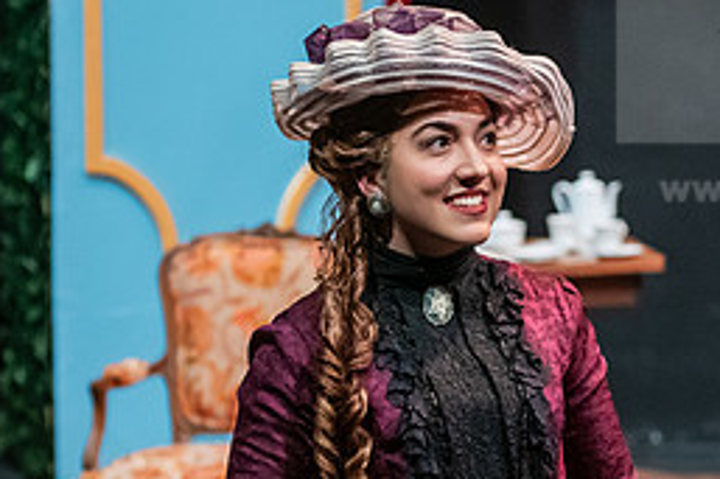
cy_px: 248
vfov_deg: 8.7
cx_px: 532
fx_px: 3158
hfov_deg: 13.0
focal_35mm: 158
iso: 3200
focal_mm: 70
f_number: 3.2
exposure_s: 1/200
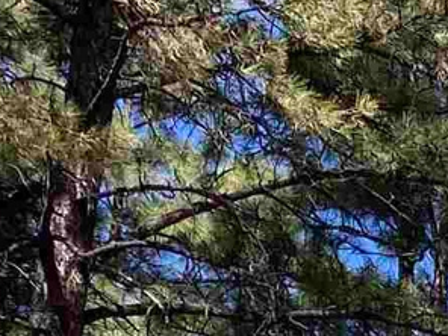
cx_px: 1274
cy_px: 870
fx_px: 2511
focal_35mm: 194
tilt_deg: +6.0
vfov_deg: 7.1
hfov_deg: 8.7
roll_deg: -1.2
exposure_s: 1/1033
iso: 20
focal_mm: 3.99
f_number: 1.8
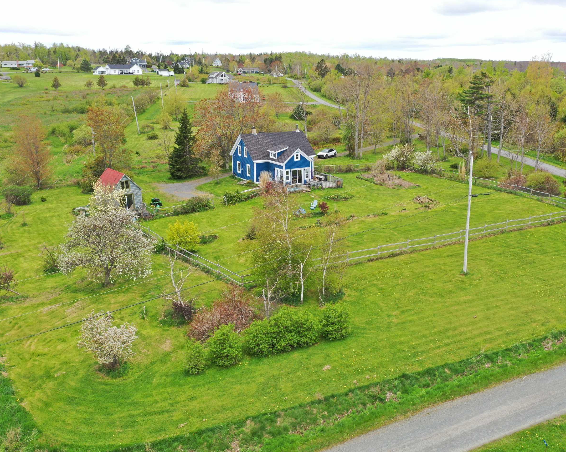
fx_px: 570
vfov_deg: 43.3
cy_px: 219
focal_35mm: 34
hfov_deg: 52.7
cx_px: 319
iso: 100
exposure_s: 1/160
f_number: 4.5
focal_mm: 10.26
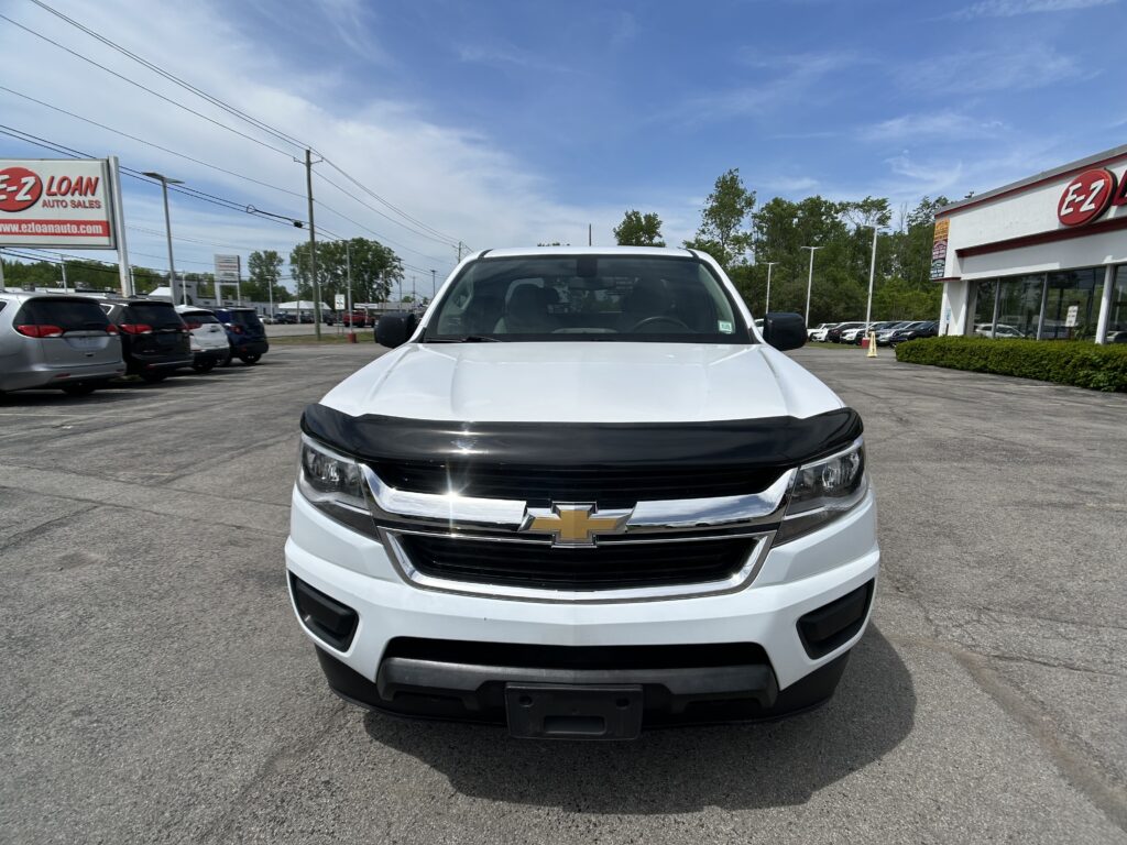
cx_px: 564
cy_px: 422
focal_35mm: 26
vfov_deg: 53.1
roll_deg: -1.7
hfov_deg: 67.3
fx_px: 846
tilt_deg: -9.0
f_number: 1.5
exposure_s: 1/6579
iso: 50
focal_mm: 5.7
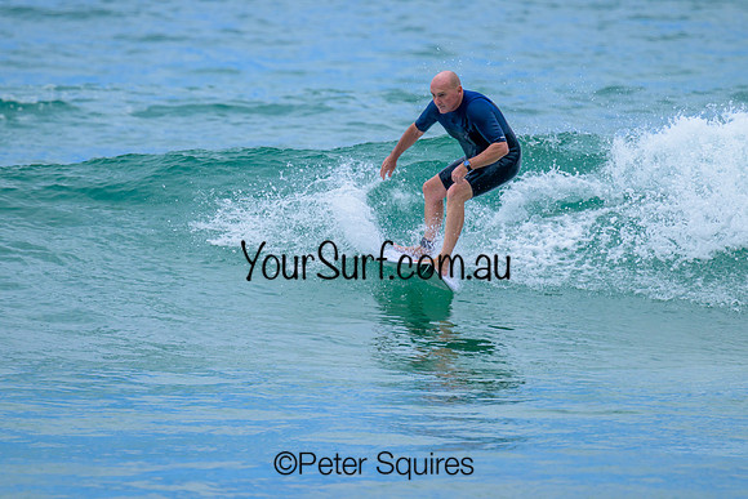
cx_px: 336
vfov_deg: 1.9
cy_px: 199
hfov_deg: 2.9
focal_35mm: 712
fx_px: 14798
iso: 360
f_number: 8
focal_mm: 560
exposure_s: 1/2000
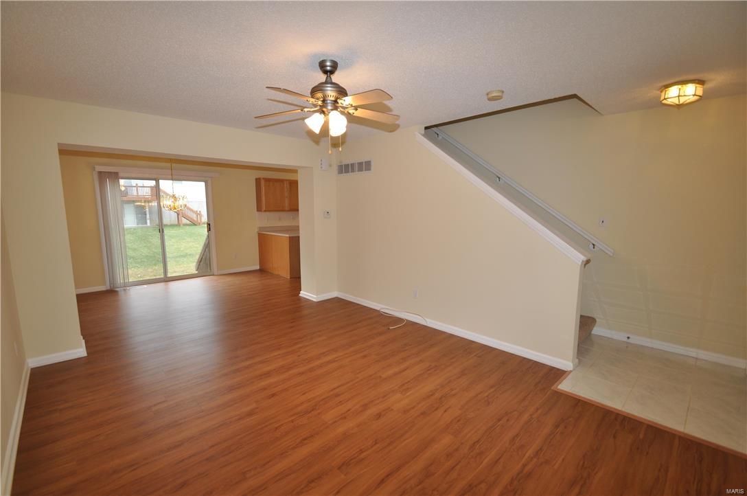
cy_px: 248
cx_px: 374
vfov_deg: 77.1
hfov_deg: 100.5
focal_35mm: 15
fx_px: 311
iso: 400
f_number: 5
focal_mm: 10
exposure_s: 1/100
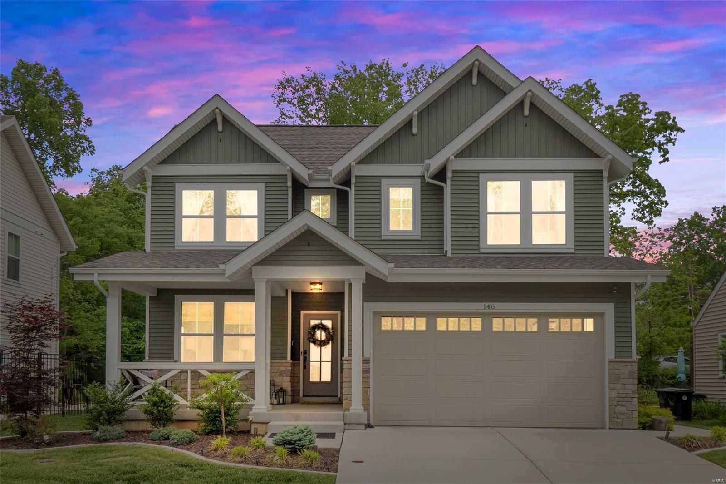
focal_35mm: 34
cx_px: 363
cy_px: 242
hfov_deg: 55.8
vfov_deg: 38.9
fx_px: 685
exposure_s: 1/400
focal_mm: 17
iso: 400
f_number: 8
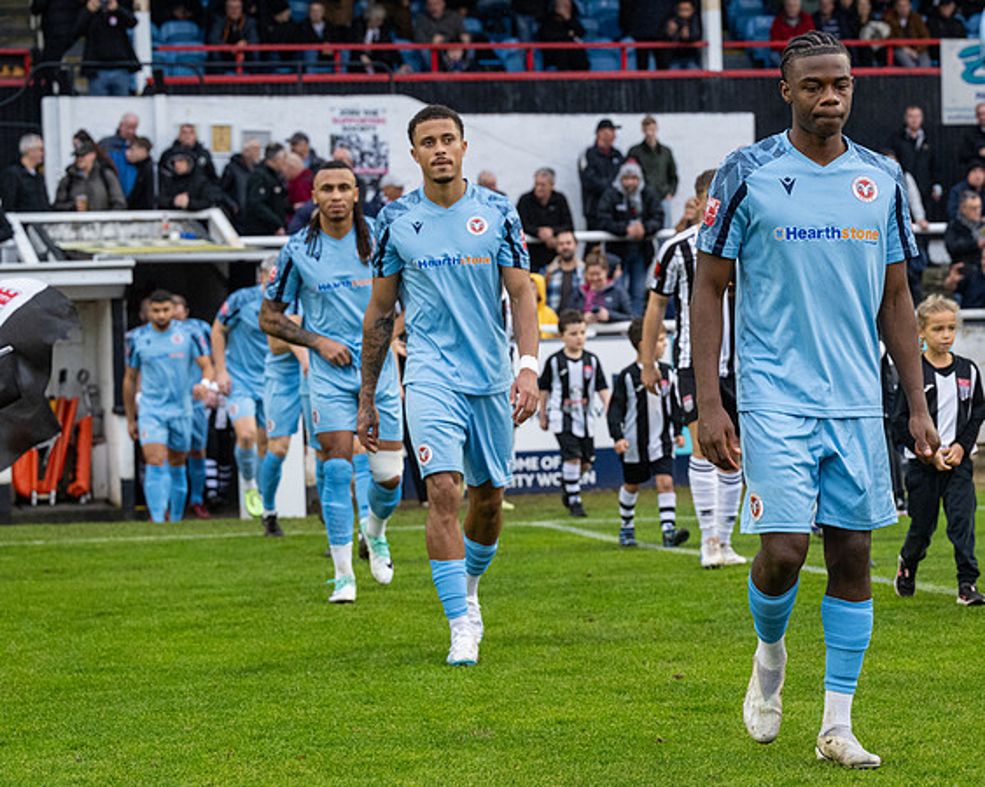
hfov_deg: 17.3
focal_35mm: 110
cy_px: 457
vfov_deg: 14.0
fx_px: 3214
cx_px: 746
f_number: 4
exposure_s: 1/500
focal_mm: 70
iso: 2000
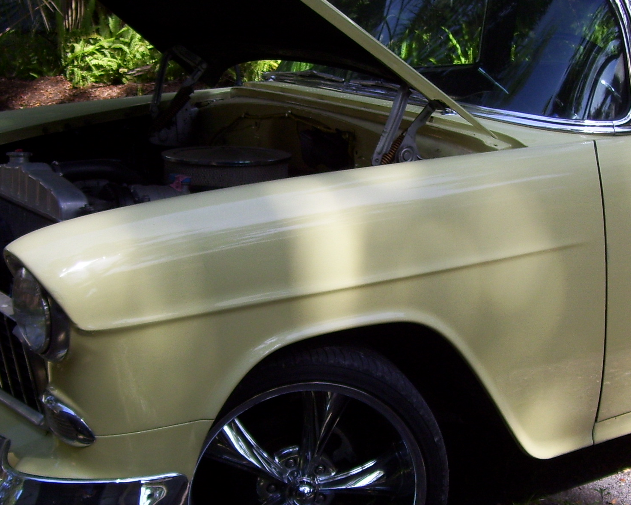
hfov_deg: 27.9
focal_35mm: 68
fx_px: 1270
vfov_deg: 22.5
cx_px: 375
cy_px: 290
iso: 80
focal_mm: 6
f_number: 2.7
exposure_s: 1/400
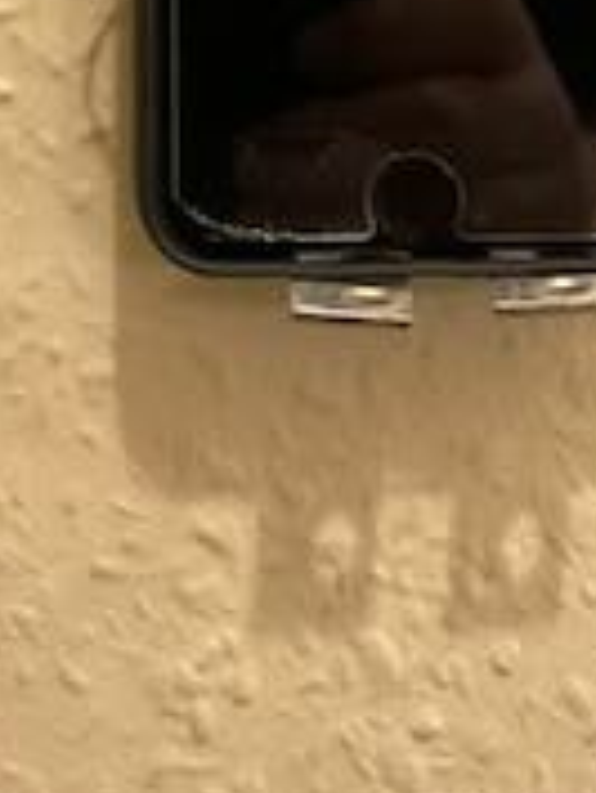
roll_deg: -1.2
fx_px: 2408
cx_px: 448
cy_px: -215
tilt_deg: -9.7
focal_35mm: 105
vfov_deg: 17.6
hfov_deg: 14.1
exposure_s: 1/17
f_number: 1.8
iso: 500
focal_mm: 3
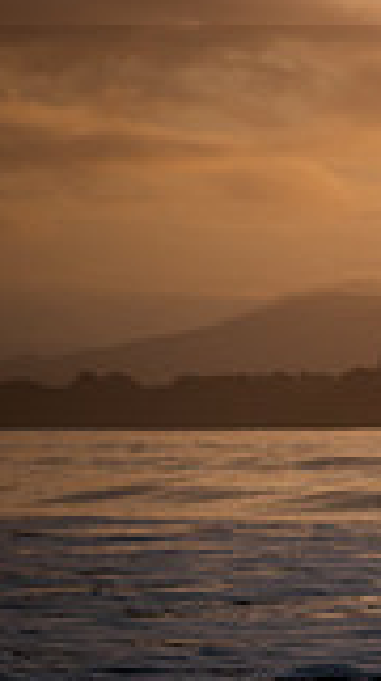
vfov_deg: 8.0
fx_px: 4890
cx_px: 1208
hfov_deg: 4.3
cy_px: 448
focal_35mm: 271
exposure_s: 1/250
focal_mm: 70
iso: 100
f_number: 7.1
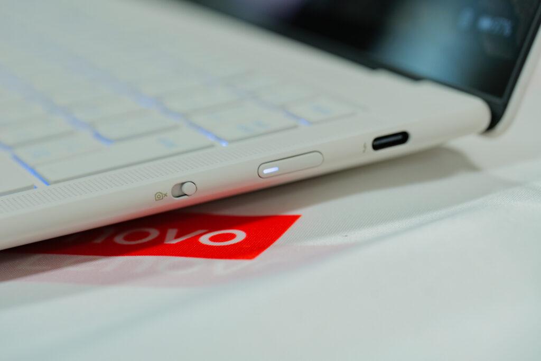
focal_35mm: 105
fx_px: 1578
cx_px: 270
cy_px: 180
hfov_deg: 19.5
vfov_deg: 13.0
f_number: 7.1
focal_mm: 105
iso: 500
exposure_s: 1/60
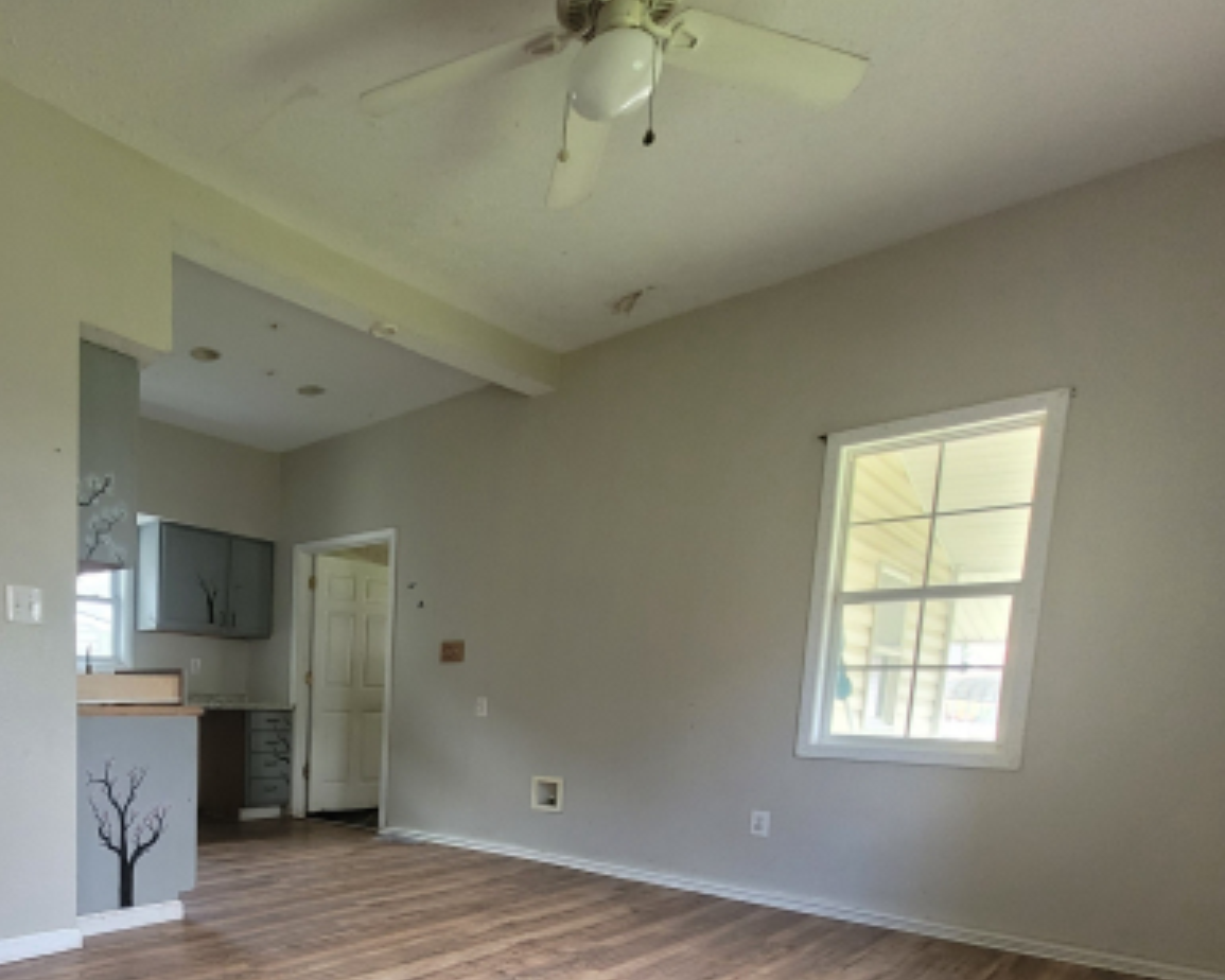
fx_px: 798
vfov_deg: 58.1
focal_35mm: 22
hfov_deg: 69.3
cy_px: 792
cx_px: 285
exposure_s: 1/60
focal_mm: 1.74
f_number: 2.2
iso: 160
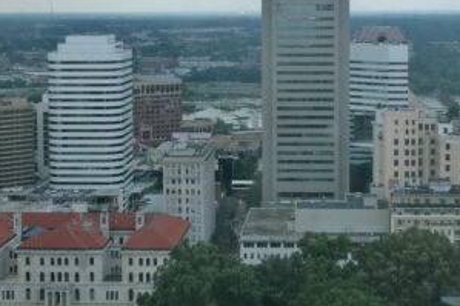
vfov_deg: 17.6
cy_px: 63
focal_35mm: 77
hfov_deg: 26.3
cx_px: 266
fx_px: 983
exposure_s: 1/250
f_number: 6.3
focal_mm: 20
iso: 100
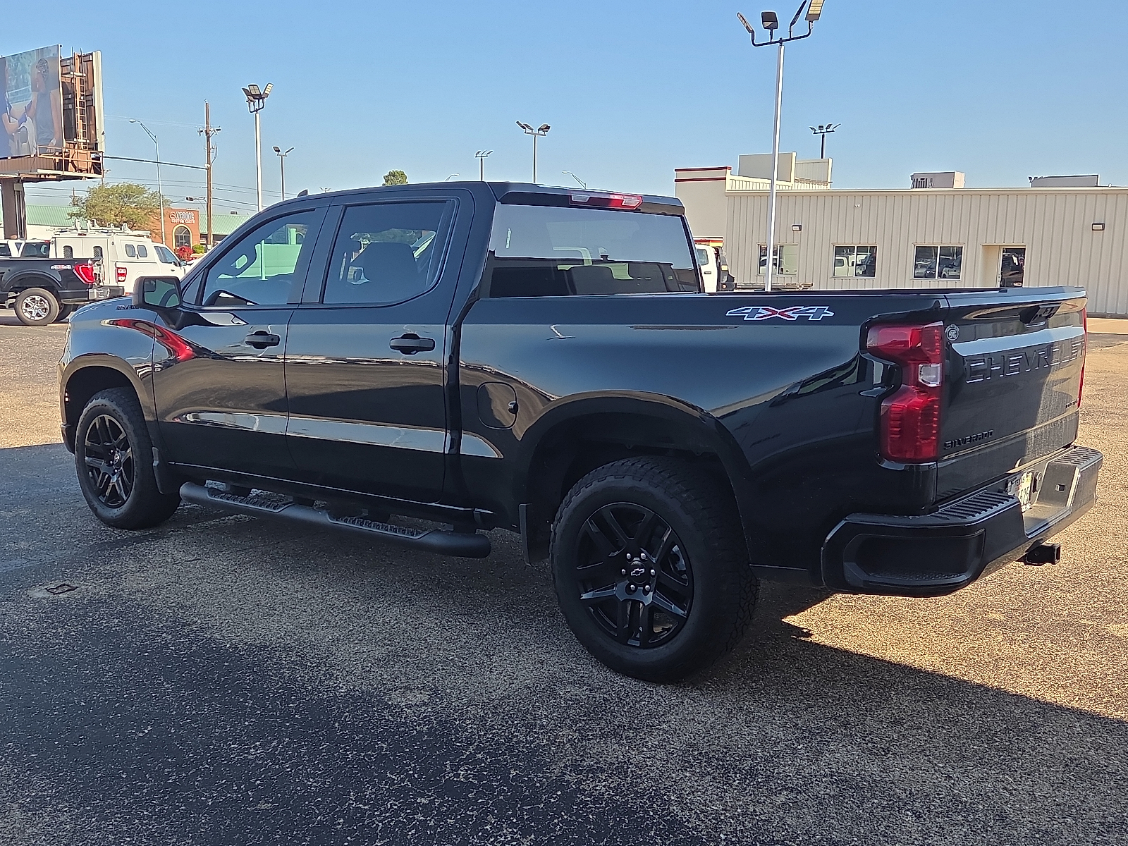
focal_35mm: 32
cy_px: 423
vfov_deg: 44.2
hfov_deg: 56.8
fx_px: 1043
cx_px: 564
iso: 25
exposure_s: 1/769
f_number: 1.8
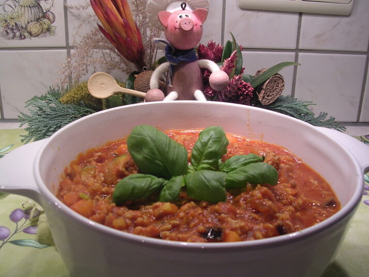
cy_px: 133
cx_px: 174
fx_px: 437
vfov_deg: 35.1
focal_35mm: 41
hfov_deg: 45.8
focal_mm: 5.8
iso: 100
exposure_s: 1/31.3
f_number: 2.8
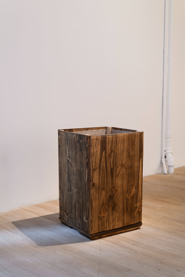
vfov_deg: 39.6
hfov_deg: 27.0
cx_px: 92
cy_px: 138
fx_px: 385
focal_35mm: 50
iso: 31
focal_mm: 50
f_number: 11
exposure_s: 8
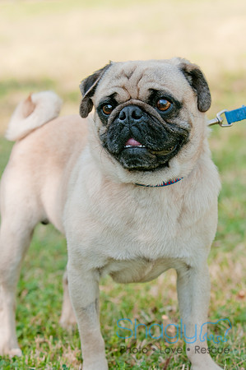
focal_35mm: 120
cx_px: 123
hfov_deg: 11.4
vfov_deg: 17.1
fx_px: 1233
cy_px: 185
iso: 200
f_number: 5
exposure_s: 1/250
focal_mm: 80
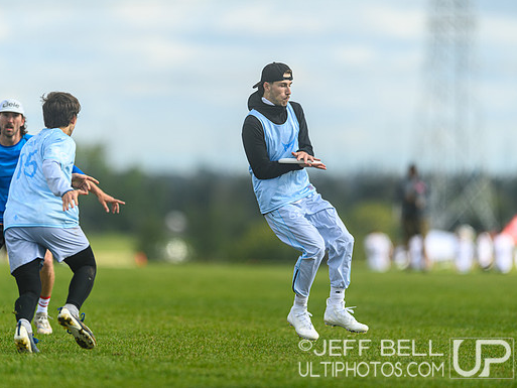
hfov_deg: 4.6
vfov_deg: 3.4
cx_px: 232
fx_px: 6498
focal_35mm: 435
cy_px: 194
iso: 100
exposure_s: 1/1600
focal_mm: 400
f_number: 3.2
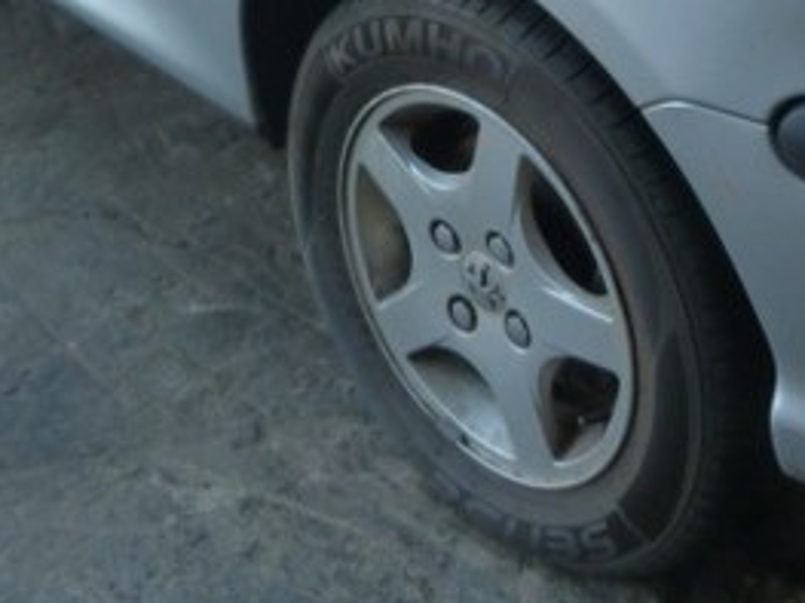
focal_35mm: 76
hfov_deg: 25.4
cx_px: 603
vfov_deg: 17.7
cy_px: -257
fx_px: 1767
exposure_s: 1/100
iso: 125
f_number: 2.8
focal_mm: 4.5
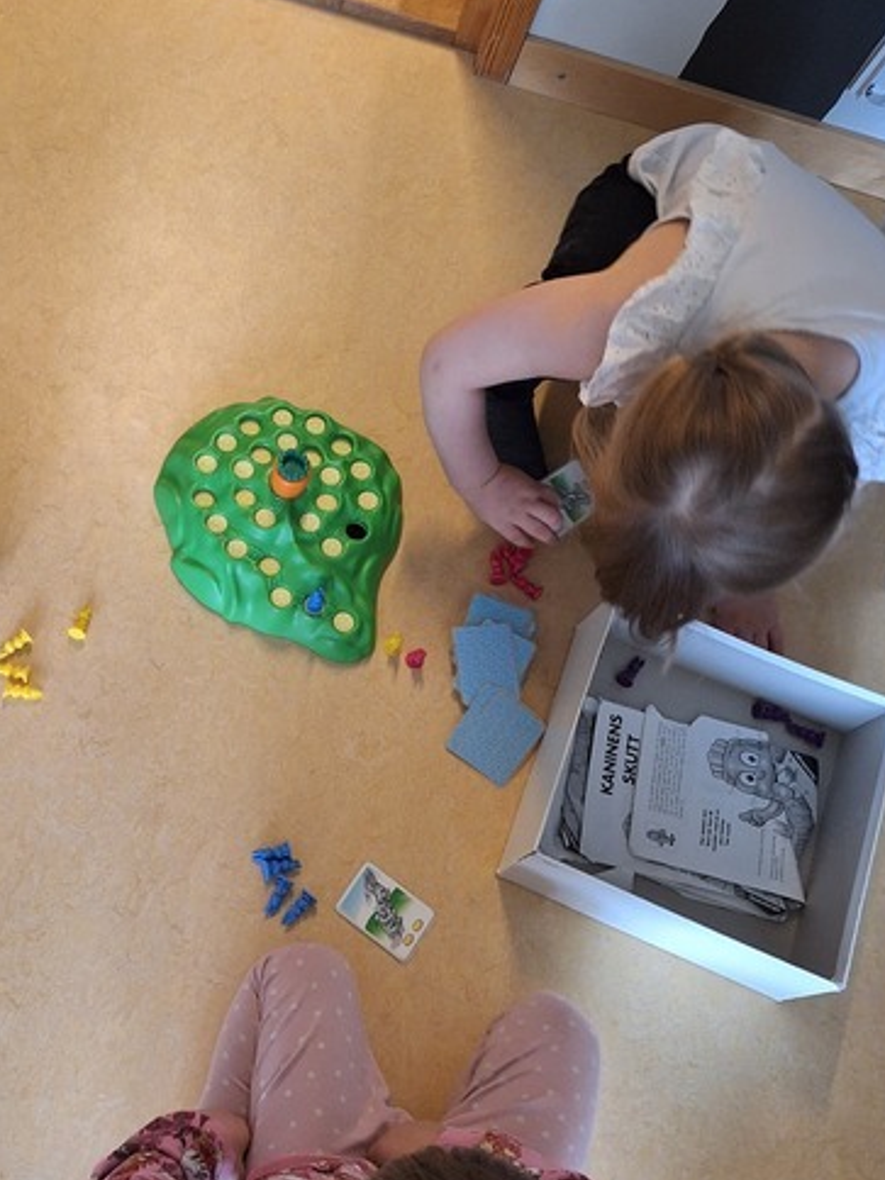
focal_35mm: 38
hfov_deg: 36.8
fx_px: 1295
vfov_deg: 48.9
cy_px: 524
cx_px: 219
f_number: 1.8
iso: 200
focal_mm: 5.54
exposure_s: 1/50
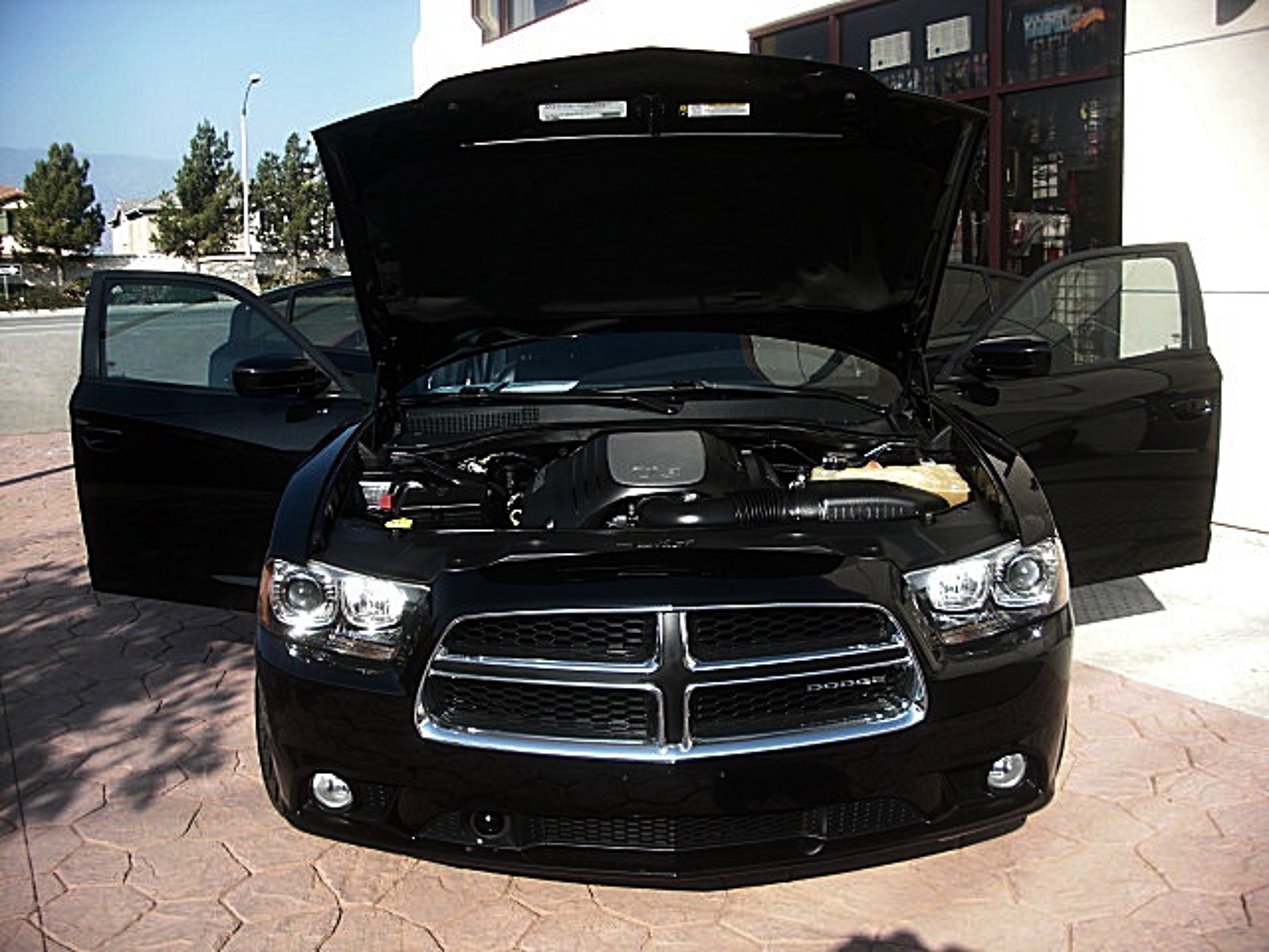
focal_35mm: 36
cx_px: 634
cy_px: 476
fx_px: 1320
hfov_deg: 51.4
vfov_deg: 39.7
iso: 50
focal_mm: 6.3
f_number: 2.8
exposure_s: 1/400
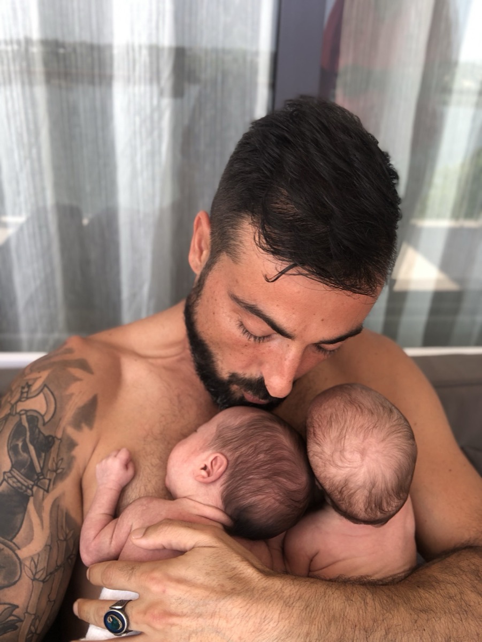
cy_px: 321
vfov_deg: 56.8
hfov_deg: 44.2
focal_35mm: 32
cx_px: 241
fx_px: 594
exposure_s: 1/120
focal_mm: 2.87
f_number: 2.2
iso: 20
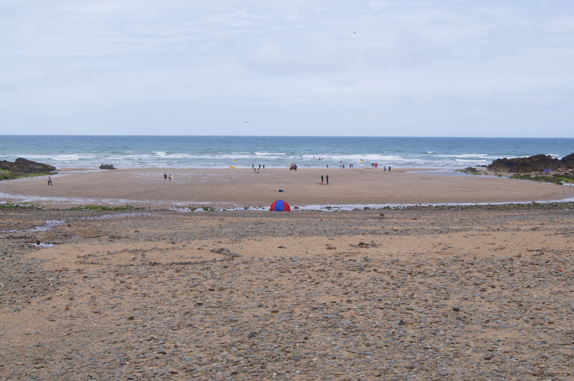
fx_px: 836
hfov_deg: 37.9
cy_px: 190
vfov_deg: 25.7
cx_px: 287
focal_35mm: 52
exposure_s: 1/160
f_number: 13
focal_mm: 35
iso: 100
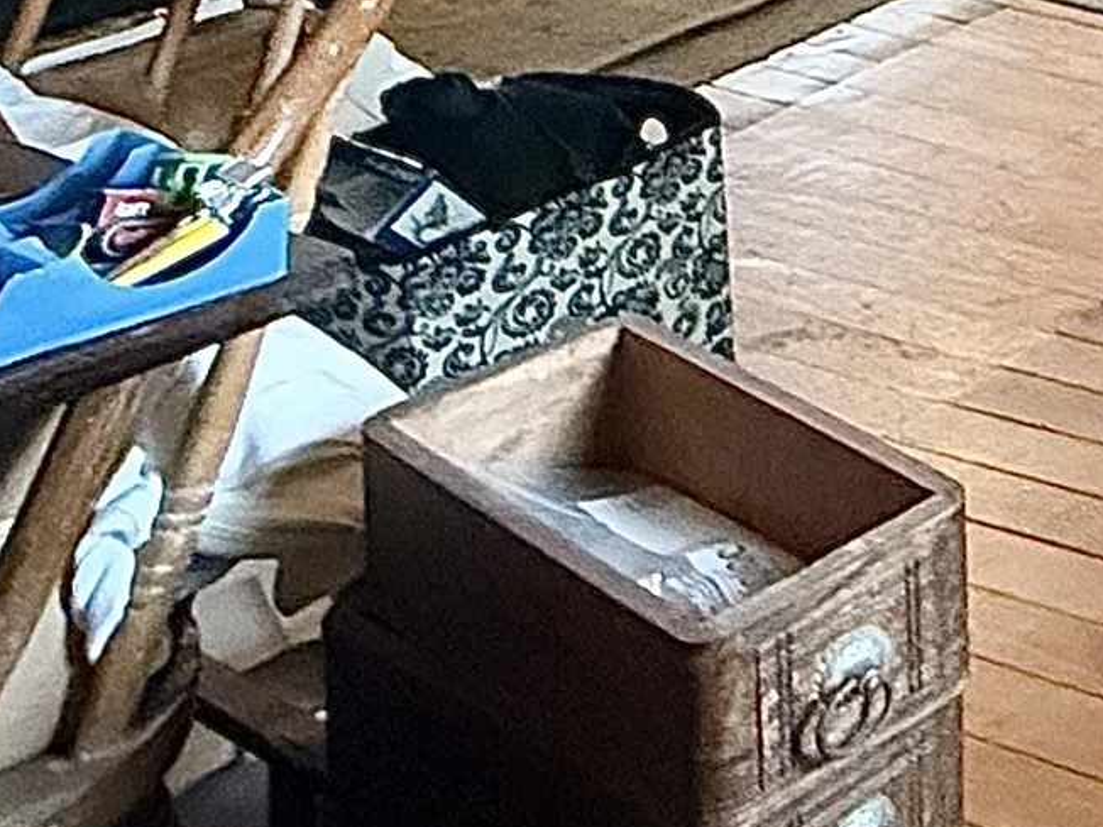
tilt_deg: -4.4
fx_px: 2103
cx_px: 2231
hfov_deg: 18.5
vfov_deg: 17.5
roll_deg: +0.2
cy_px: -717
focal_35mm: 66
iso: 1250
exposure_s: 1/40
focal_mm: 2.22
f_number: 2.2
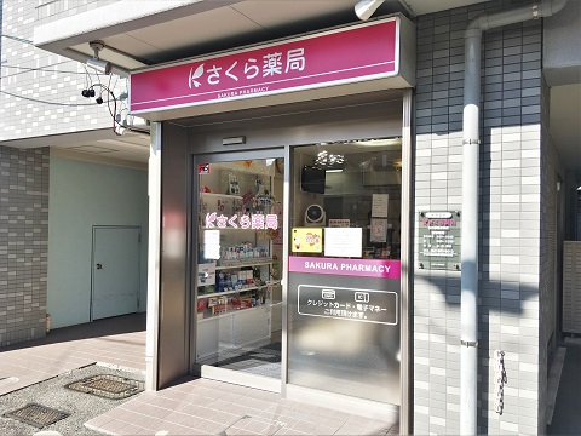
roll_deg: -1.4
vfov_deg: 48.2
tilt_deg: -0.1
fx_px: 487
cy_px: 218
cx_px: 290
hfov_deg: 61.7
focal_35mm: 29
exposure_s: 1/516
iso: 25
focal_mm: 4.15
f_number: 2.2
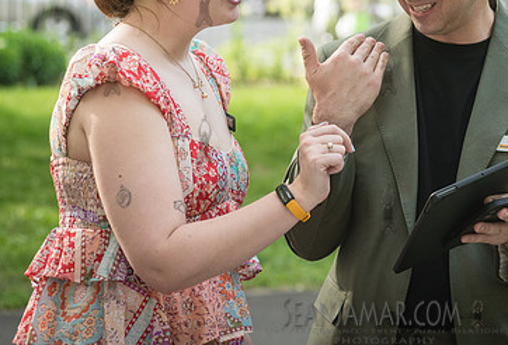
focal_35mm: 146
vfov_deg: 9.5
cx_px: 414
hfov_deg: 13.9
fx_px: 2072
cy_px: 57
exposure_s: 1/640
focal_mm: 86
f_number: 4
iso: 1000
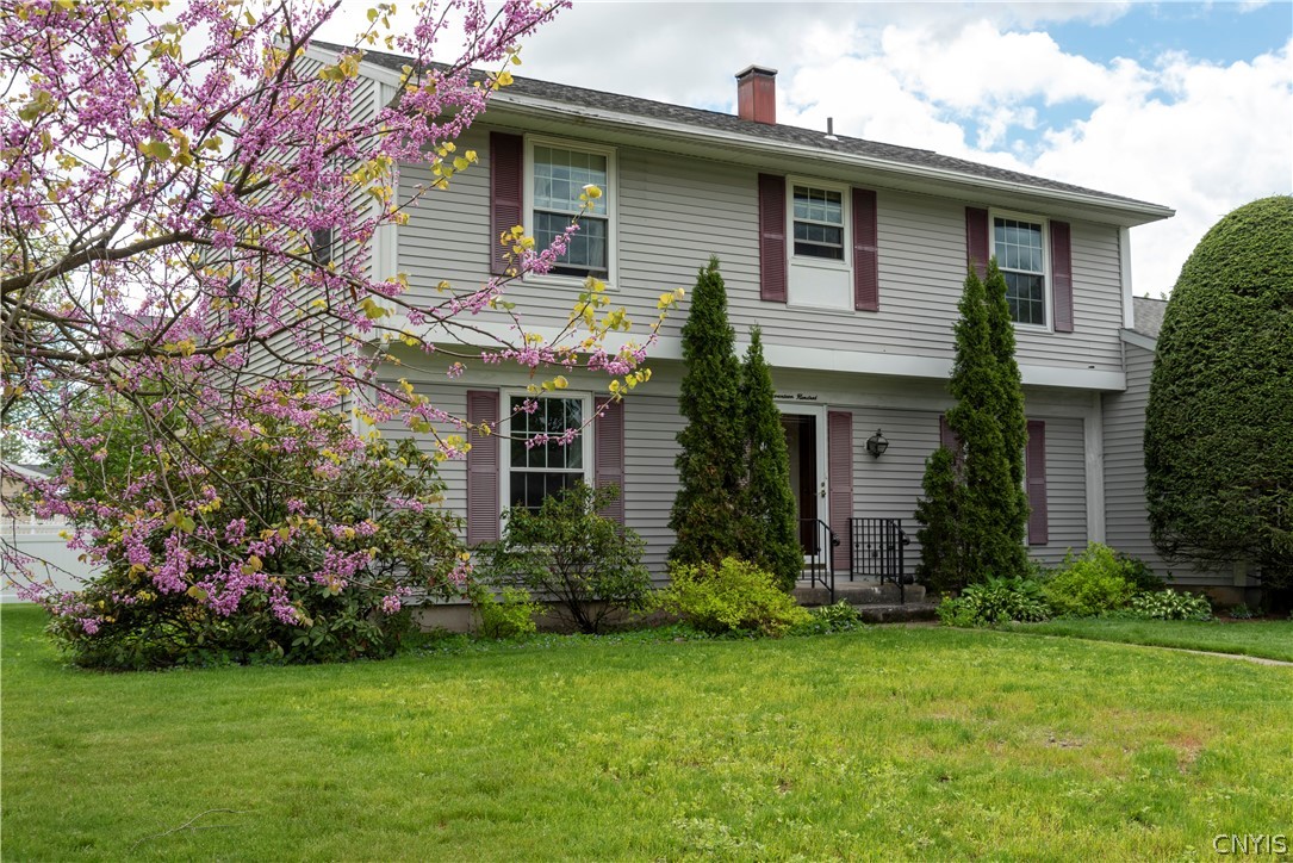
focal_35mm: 36
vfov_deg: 36.9
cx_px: 646
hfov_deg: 53.1
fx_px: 1293
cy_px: 432
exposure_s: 1/250
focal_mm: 36
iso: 400
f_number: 11
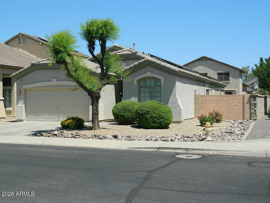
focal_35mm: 47
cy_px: 102
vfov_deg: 30.9
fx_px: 367
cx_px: 135
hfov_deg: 40.4
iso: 80
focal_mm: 8.4
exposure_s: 1/125
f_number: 10.2
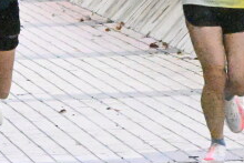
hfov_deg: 3.2
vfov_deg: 2.2
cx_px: 55
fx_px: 4334
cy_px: -67
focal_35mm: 639
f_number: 32
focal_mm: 220
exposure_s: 1/8000
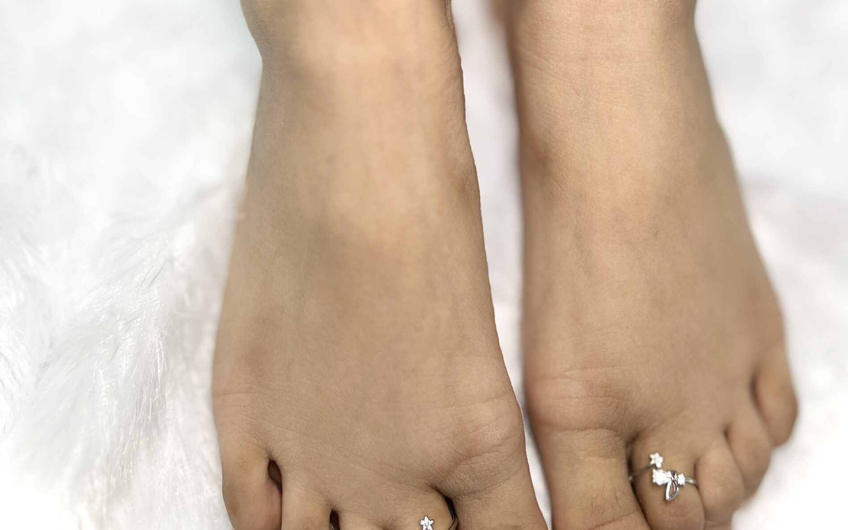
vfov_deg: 33.2
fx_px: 855
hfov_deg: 52.7
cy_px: 89
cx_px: 424
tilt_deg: -66.8
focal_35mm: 37
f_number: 1.5
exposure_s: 1/360
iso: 50
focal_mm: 5.7
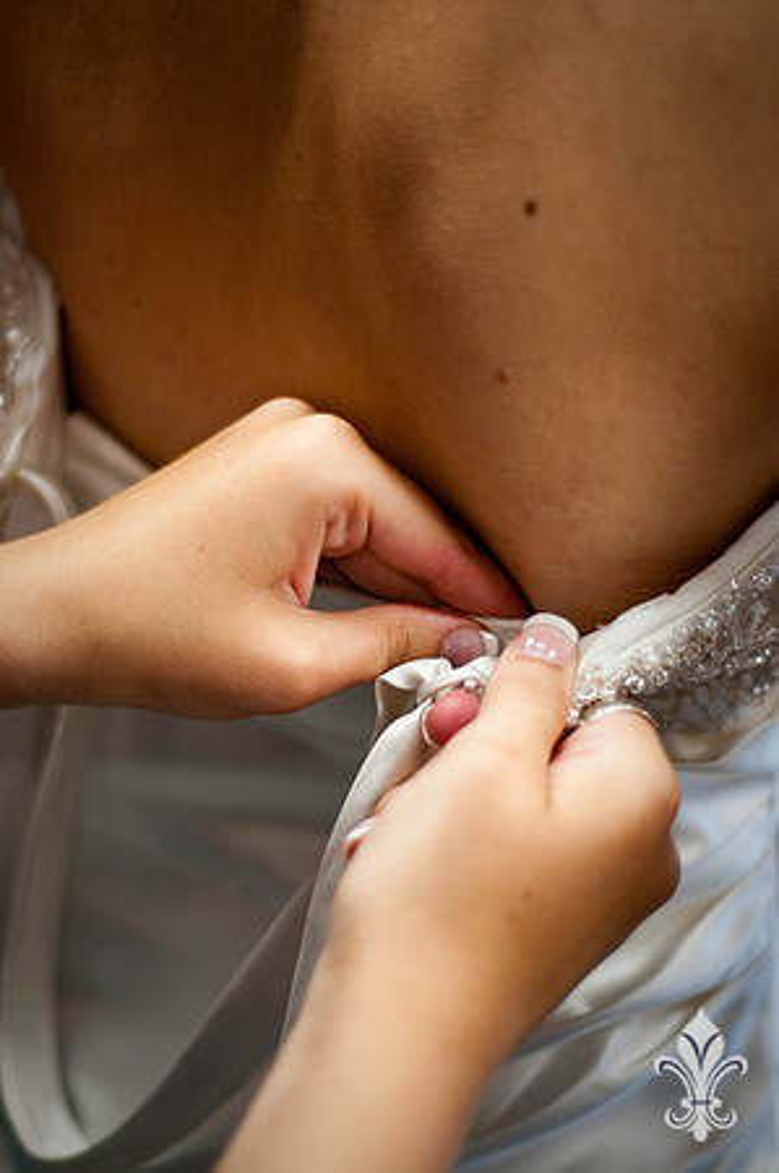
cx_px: 390
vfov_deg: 27.0
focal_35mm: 75
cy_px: 586
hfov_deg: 18.1
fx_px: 2440
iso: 320
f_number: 1.8
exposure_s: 1/160
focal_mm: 50
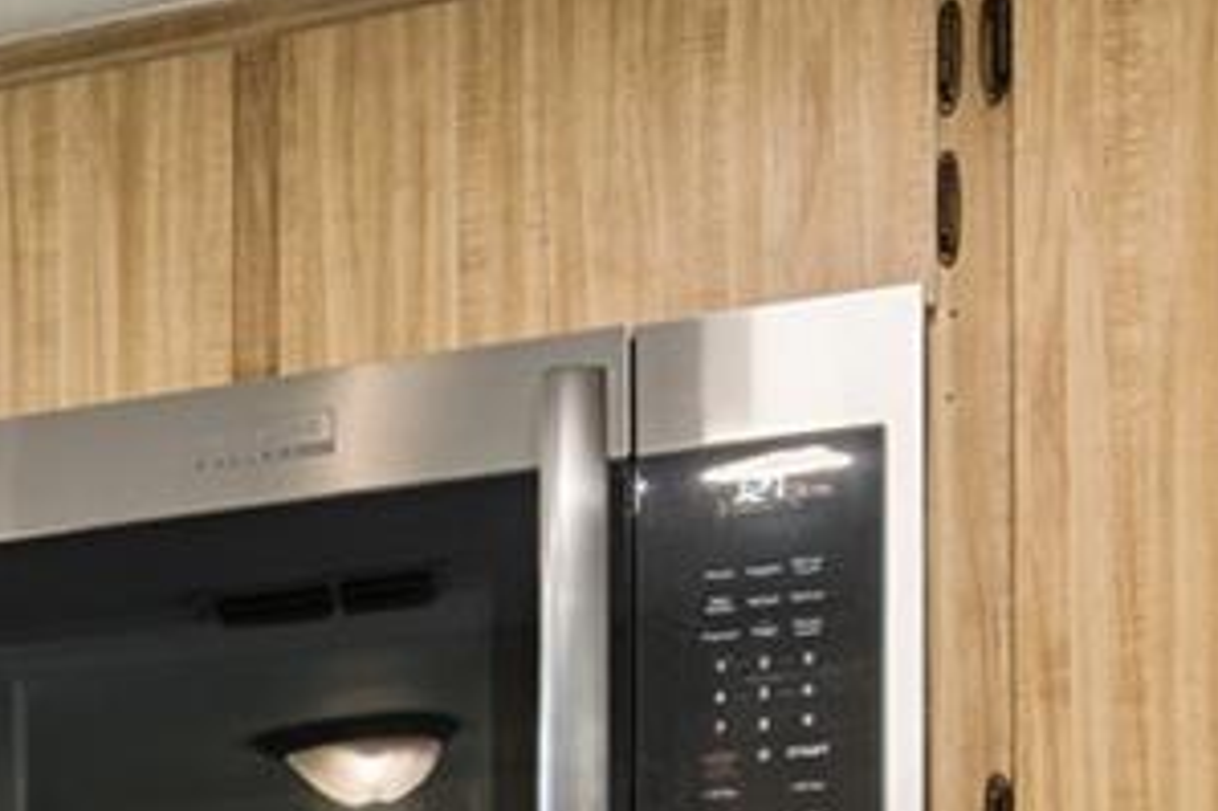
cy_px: 1451
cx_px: -1275
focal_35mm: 91
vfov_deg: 13.5
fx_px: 3077
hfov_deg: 16.5
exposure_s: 1/25
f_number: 10
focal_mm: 17
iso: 800
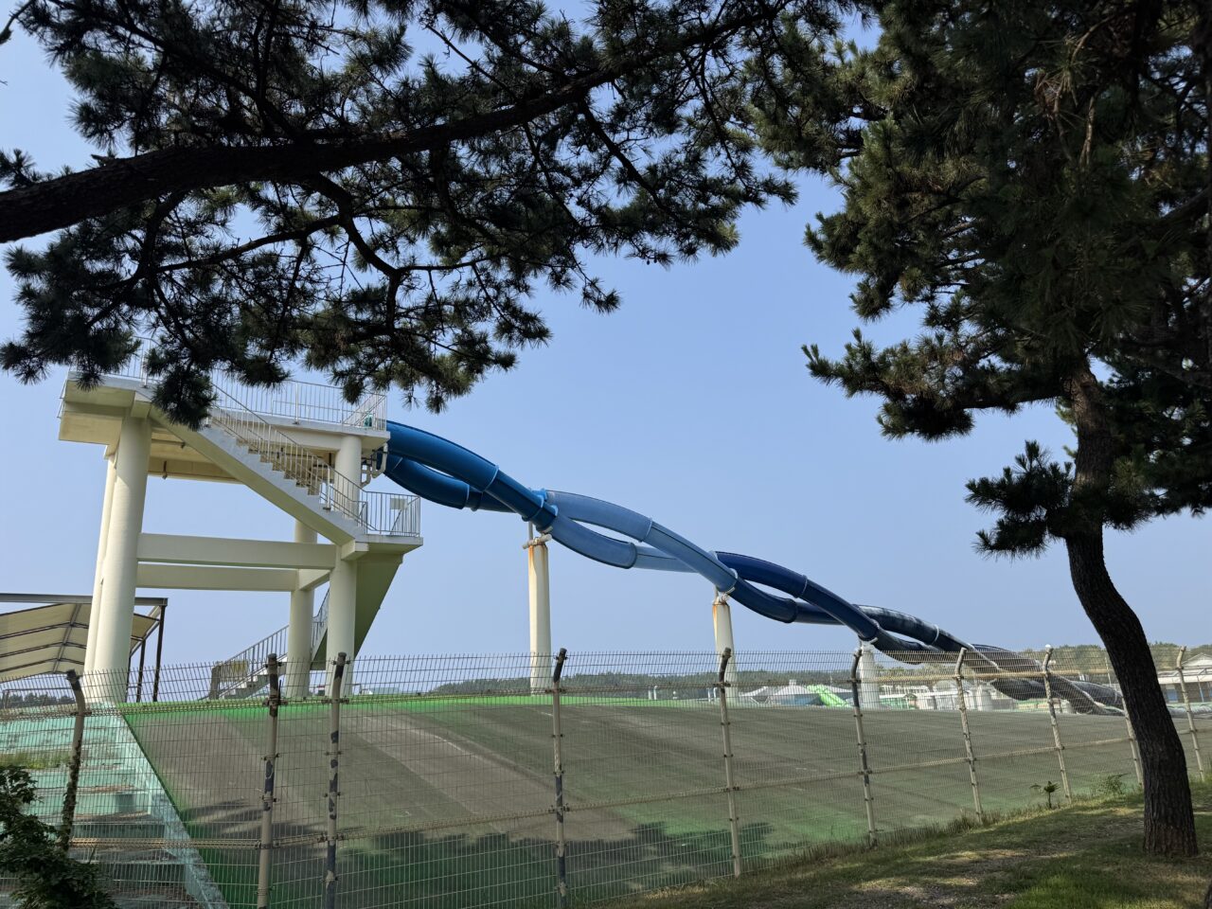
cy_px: 454
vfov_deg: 56.8
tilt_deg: +17.4
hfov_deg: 71.6
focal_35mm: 24
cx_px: 606
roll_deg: +4.3
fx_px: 840
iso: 80
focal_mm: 6.76
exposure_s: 1/5348
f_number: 1.78
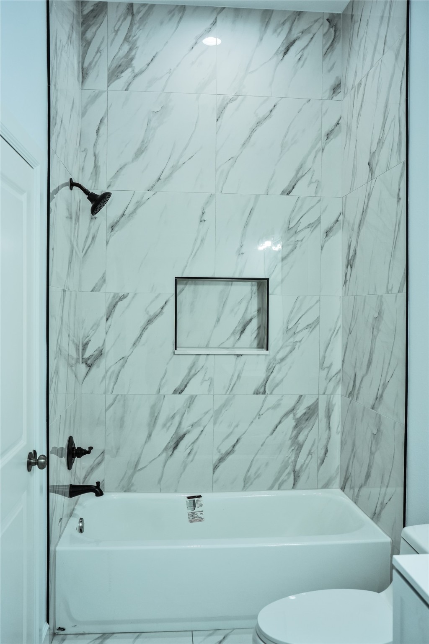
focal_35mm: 28
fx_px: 500
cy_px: 322
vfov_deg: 65.5
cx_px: 214
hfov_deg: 46.4
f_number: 4.5
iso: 400
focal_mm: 28
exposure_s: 1/80
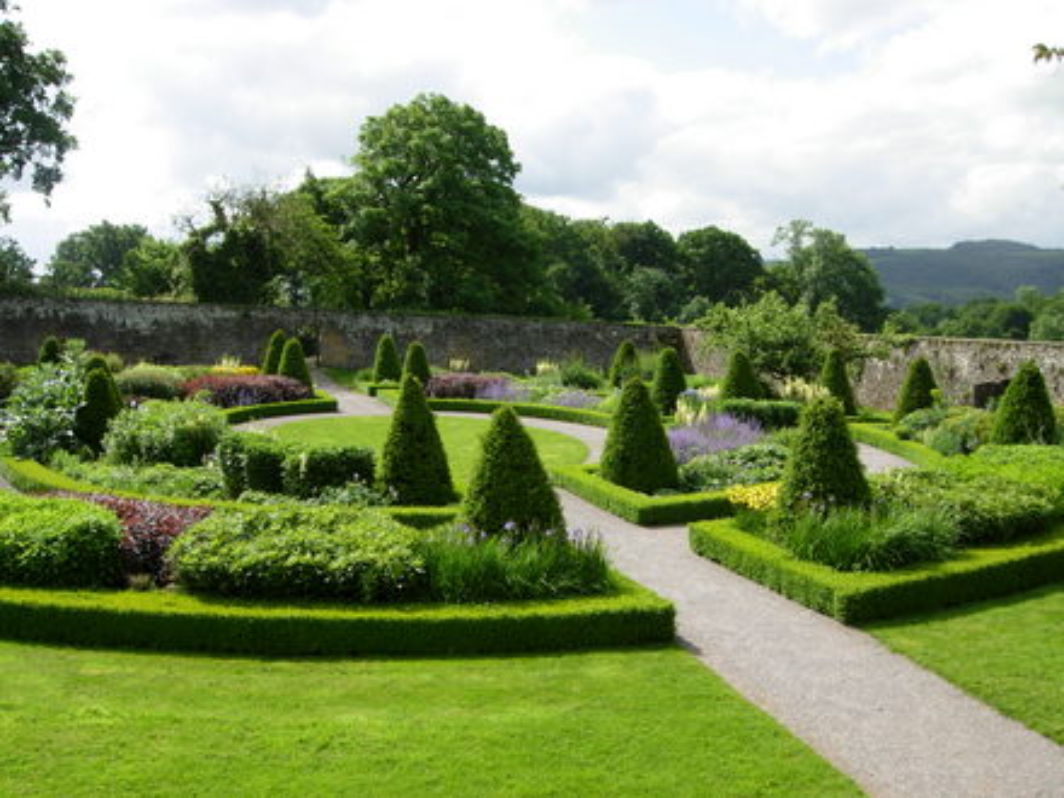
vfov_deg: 39.7
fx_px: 1107
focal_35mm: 36
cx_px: 532
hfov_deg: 51.4
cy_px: 399
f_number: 5.4
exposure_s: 1/242
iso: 50
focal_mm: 7.5
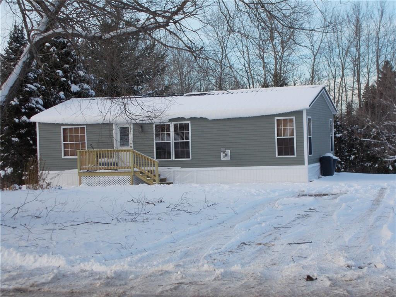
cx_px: 198
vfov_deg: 22.3
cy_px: 148
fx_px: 755
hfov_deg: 29.4
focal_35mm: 66
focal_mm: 11.8
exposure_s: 1/100
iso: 80
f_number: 5.3
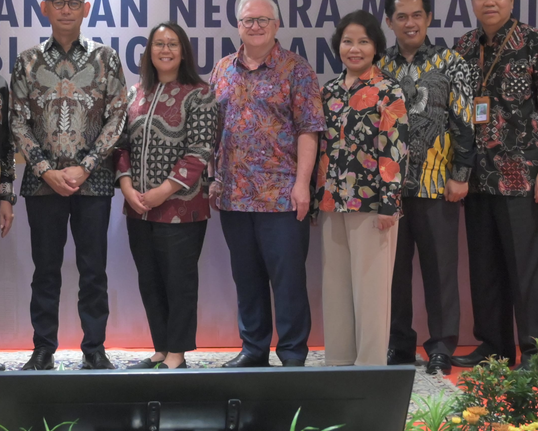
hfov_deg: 20.3
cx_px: 90
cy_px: 166
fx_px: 1481
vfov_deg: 16.5
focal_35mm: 93
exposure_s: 1/200
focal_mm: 35
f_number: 4
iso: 9000
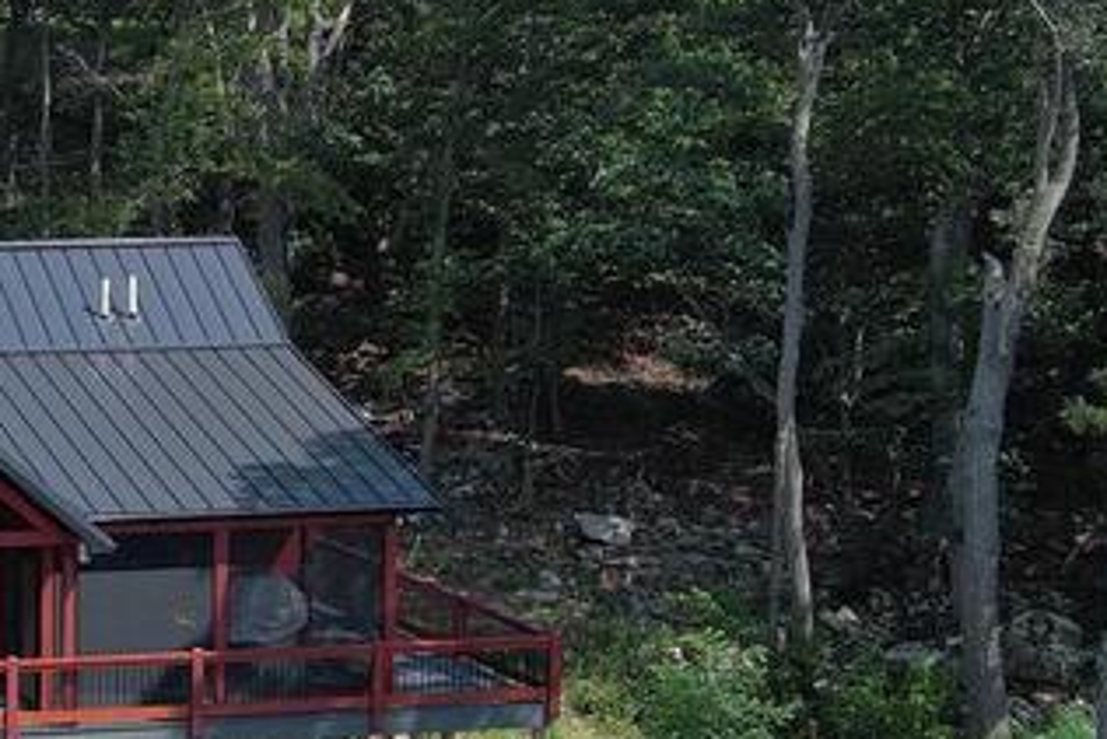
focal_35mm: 132
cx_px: -112
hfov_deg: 15.1
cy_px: 368
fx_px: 4061
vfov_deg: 10.4
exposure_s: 1/835
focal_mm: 10.57
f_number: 2.8
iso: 100
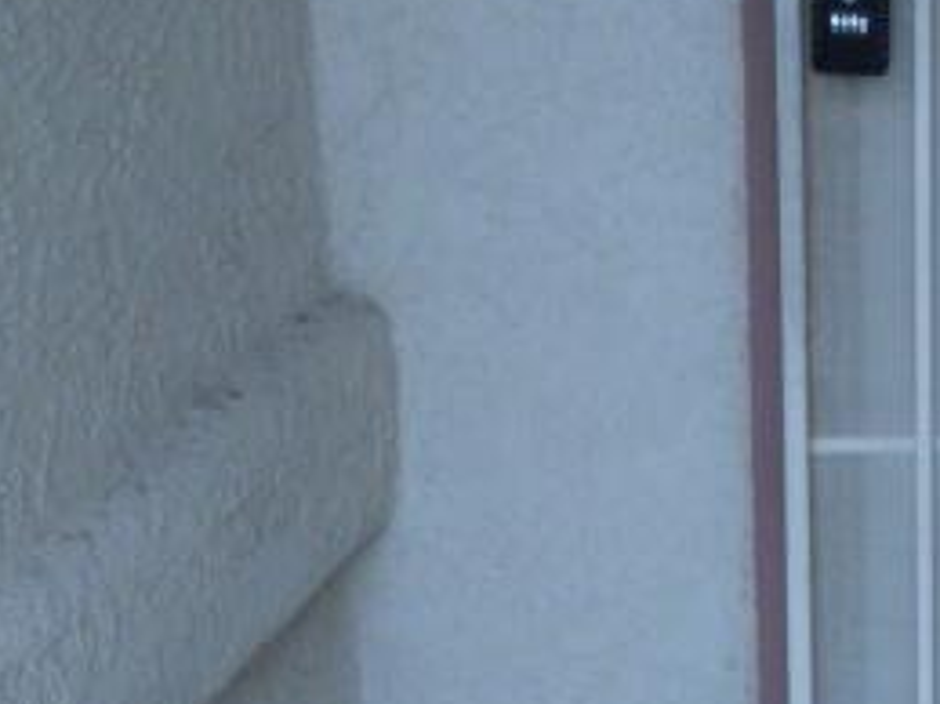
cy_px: 120
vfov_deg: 15.6
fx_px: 2551
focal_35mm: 94
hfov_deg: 20.4
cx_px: 889
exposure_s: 1/200
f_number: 3.3
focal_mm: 4.7
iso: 400
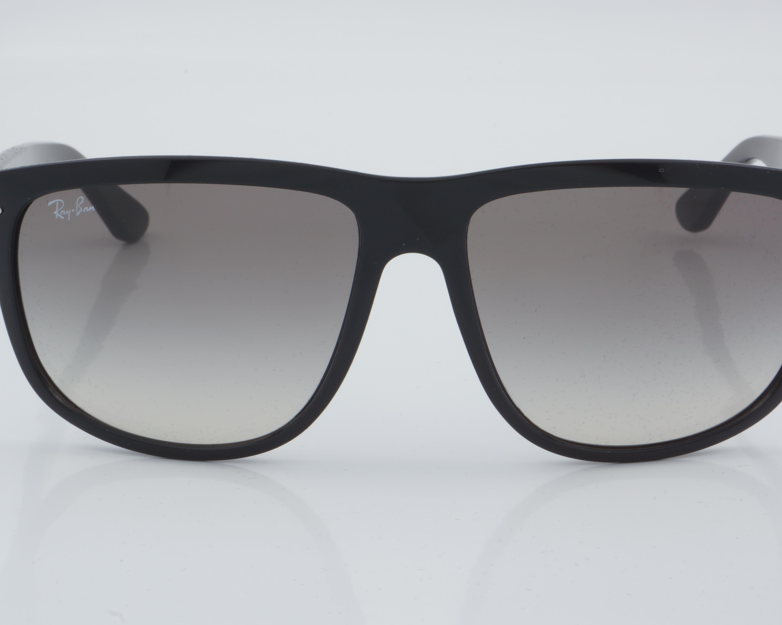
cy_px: 311
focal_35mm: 94
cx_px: 414
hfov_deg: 20.5
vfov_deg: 16.4
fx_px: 2166
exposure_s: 1/4
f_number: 32
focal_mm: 55
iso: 100
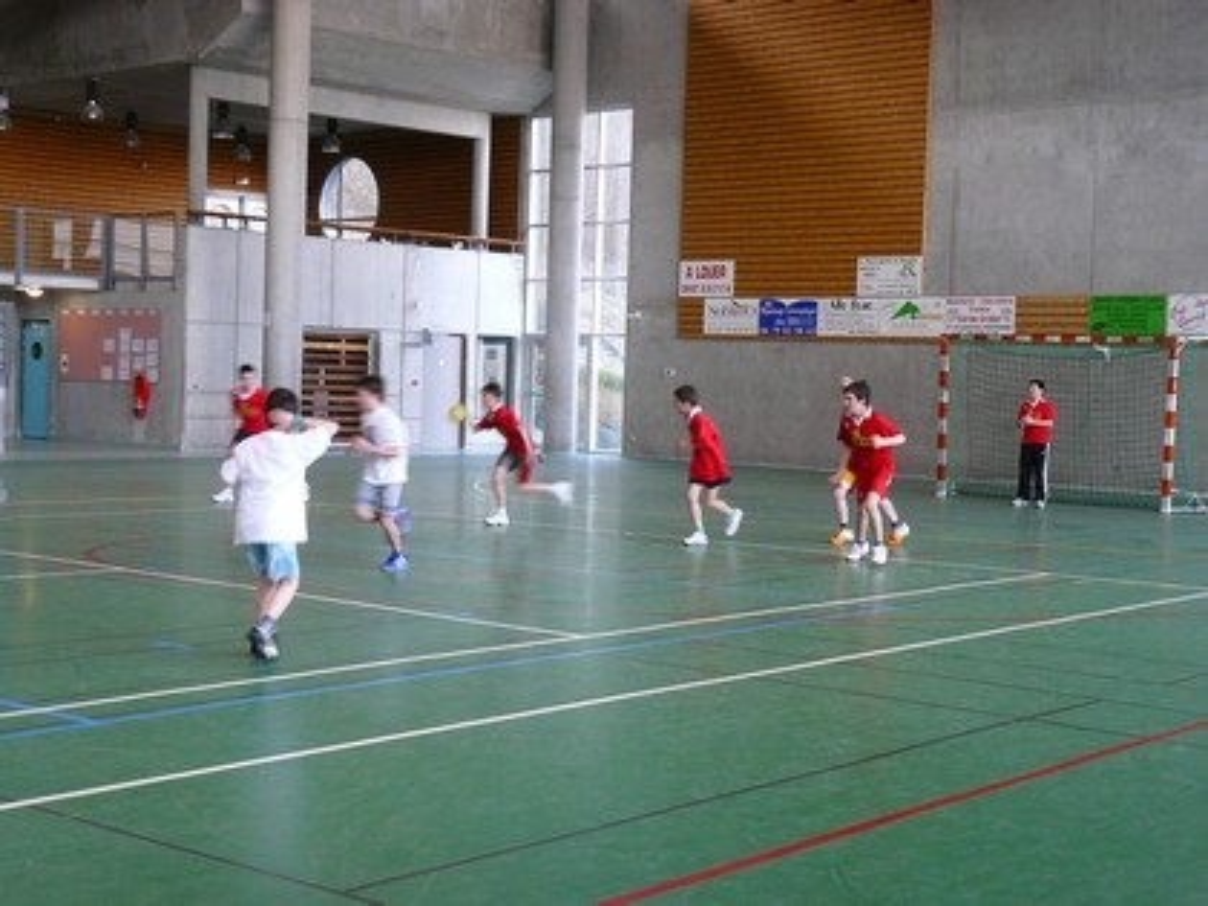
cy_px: 453
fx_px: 1884
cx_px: 604
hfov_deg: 35.5
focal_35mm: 54
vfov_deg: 27.0
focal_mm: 9.1
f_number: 2.8
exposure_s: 1/30
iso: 160
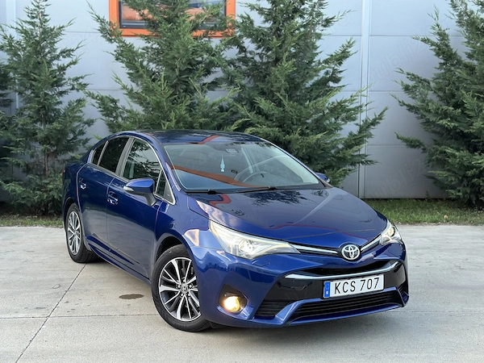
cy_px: 182
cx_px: 242
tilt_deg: -5.5
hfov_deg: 39.7
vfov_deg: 30.3
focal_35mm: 48
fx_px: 671
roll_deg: -0.2
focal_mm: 6.86
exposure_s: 1/162
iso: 160
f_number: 1.78
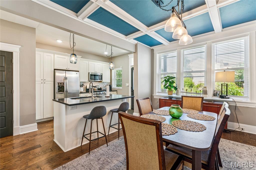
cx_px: 128
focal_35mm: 16
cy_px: 85
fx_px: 113
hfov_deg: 97.1
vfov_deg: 74.1
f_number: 13
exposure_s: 1/4
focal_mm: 15.9
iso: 320
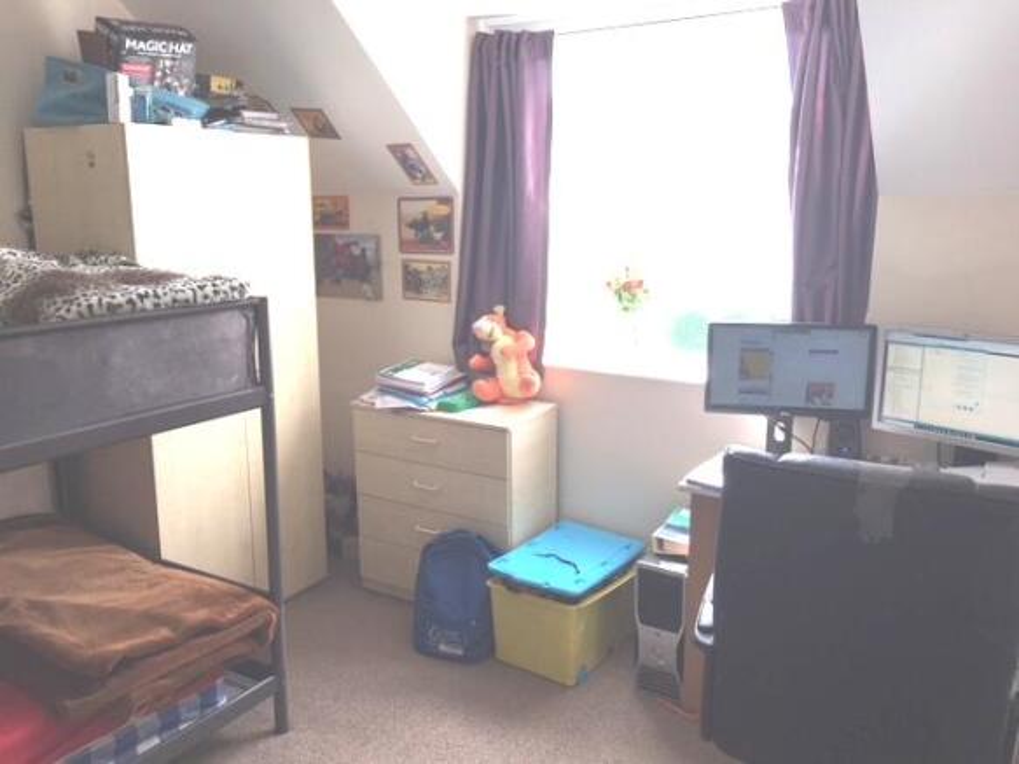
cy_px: 382
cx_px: 510
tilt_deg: -10.5
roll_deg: -0.1
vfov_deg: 48.2
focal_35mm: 29
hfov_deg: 61.7
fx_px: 854
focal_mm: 4.15
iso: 25
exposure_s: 1/100
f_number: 2.2
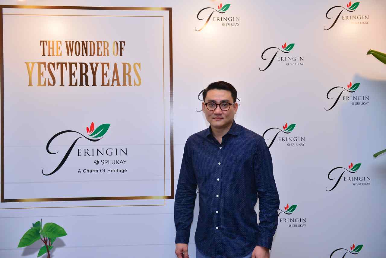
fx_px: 407
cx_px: 193
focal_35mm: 38
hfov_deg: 50.7
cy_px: 129
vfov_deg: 35.0
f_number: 3.5
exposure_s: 1/125
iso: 800
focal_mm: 38
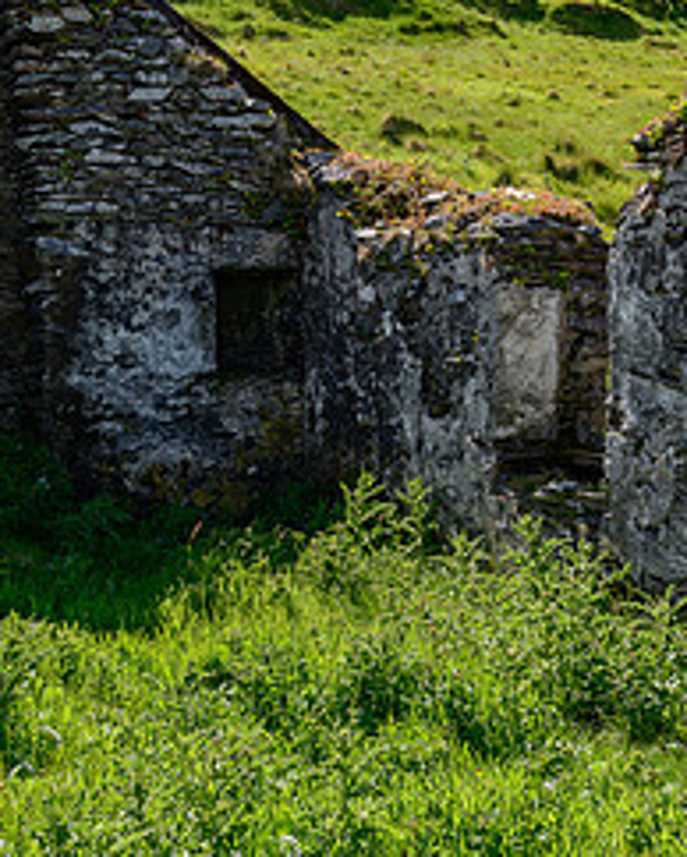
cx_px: 340
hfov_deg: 24.2
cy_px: 370
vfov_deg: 30.0
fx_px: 1599
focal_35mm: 63
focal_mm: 28
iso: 200
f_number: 8
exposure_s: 1/320
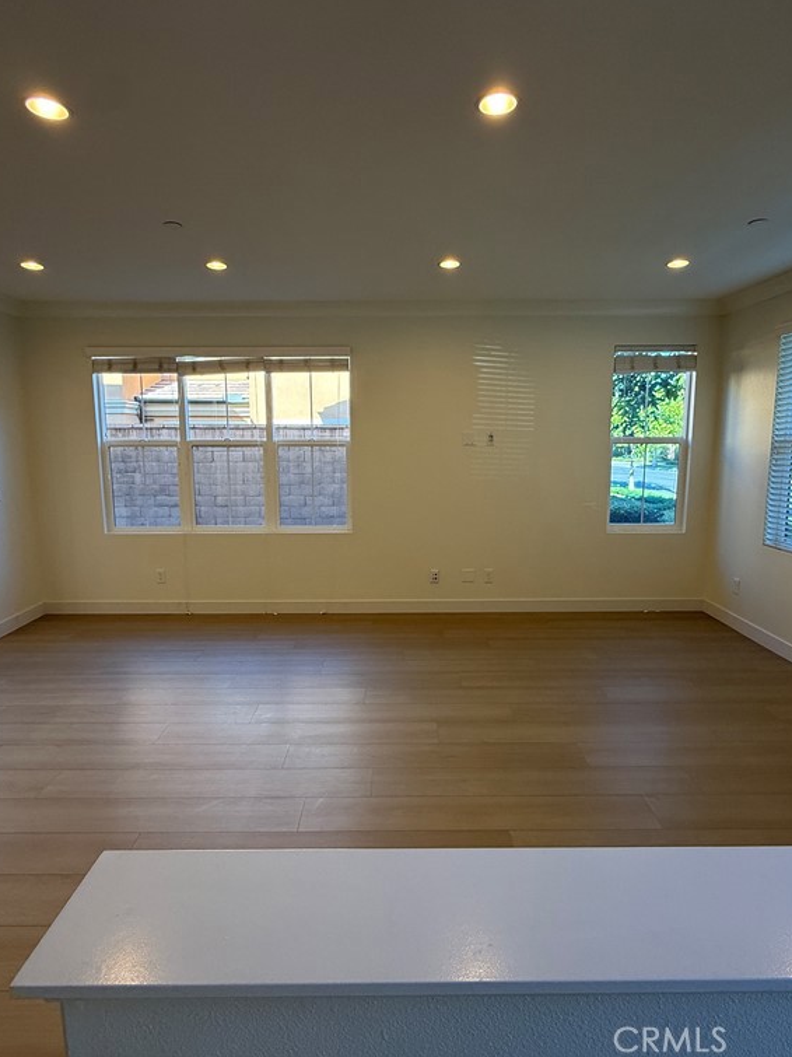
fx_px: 580
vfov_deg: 84.7
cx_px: 406
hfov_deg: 68.7
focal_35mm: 19
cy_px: 522
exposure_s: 1/99
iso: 100
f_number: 2.2
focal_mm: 2.22
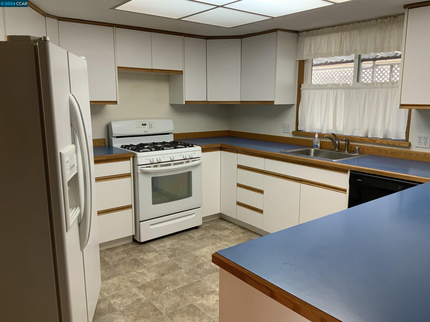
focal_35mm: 29
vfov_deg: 48.2
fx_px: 360
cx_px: 215
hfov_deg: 61.7
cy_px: 161
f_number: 1.8
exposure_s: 1/60
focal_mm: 3
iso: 160
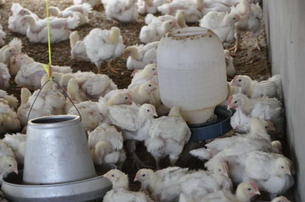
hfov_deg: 12.2
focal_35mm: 168
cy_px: 101
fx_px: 1422
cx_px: 152
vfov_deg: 8.1
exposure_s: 1/50
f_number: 5.3
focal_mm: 112
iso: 800
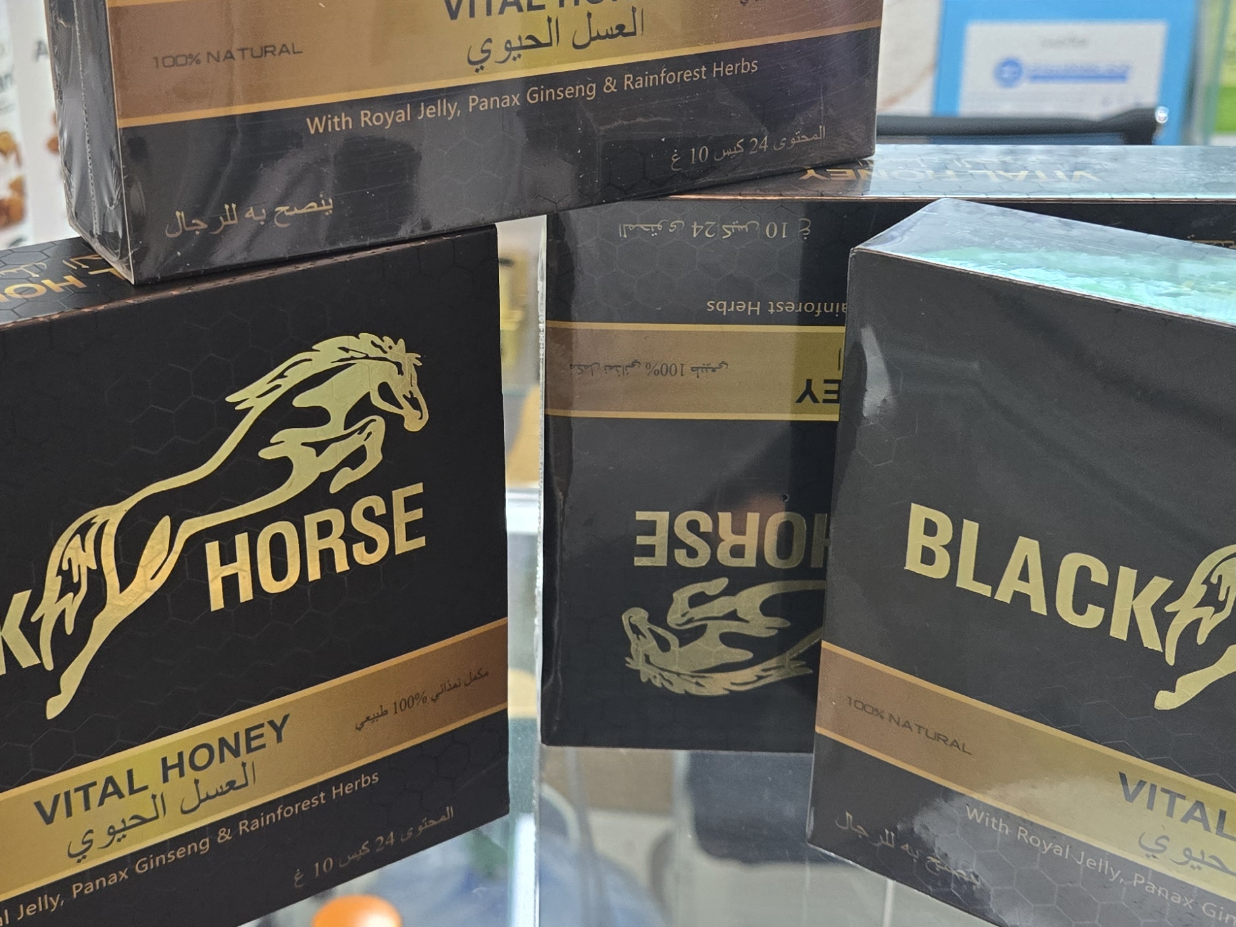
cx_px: 495
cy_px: 365
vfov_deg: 29.6
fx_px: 1749
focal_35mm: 49
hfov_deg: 38.8
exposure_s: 1/100
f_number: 1.8
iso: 125
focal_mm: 5.4
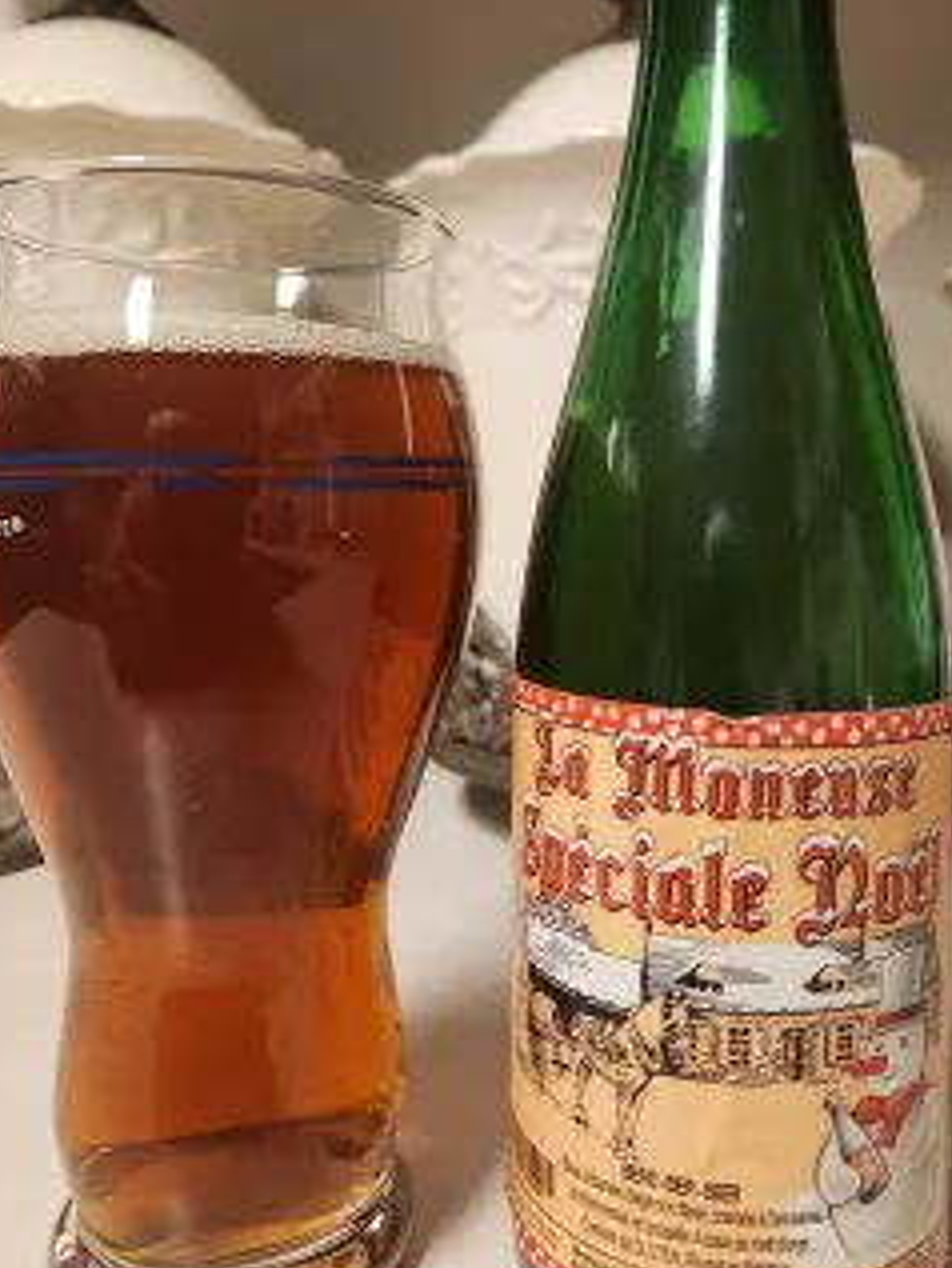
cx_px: 552
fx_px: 1063
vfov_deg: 61.5
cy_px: 560
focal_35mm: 29
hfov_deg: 48.1
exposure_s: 1/120
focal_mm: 5.4
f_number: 1.8
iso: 1000
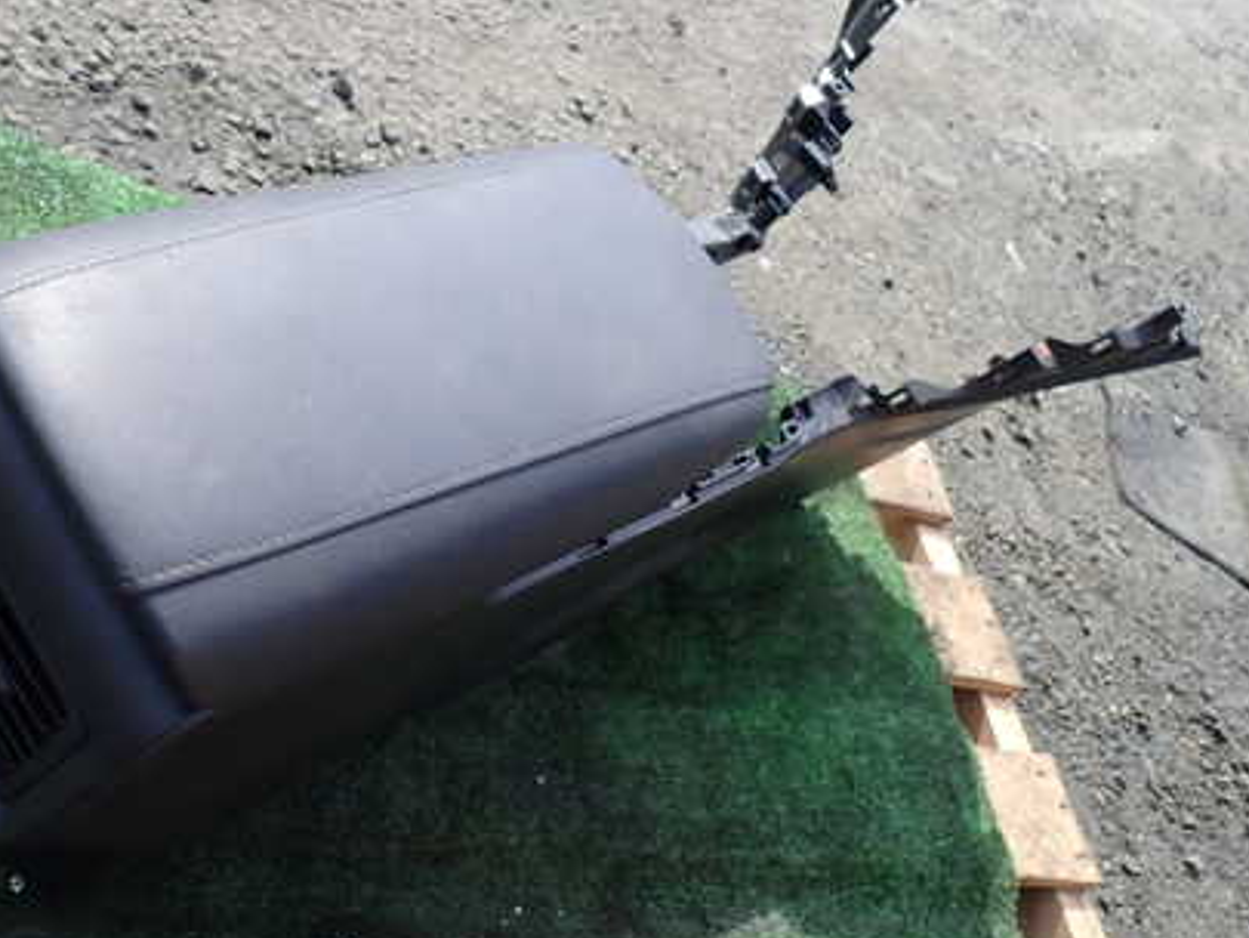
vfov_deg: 38.6
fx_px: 1335
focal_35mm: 37
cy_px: 392
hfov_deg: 49.5
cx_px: 447
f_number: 2.8
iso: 100
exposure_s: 1/500
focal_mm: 4.5
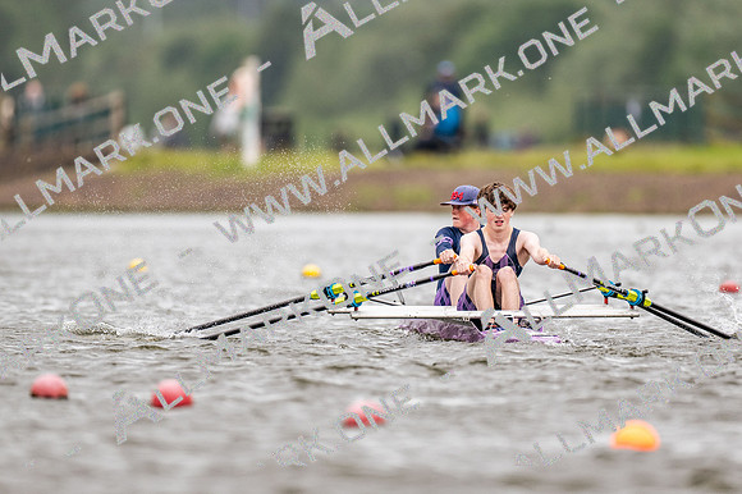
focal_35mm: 900
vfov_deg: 1.5
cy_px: 247
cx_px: 371
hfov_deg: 2.3
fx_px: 18539
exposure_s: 1/2500
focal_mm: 600
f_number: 4
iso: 400
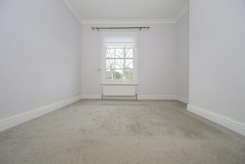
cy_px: 82
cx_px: 122
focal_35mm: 14
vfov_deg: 81.2
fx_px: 95
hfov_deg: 104.2
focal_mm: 14
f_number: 6.3
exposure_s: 1/125
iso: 320
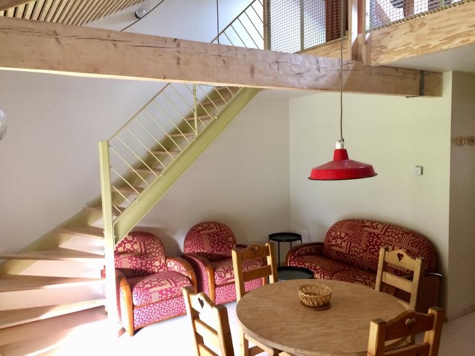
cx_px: 238
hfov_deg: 61.7
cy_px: 178
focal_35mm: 29
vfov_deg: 48.2
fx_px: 398
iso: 320
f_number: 2.2
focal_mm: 4.15
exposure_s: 1/33
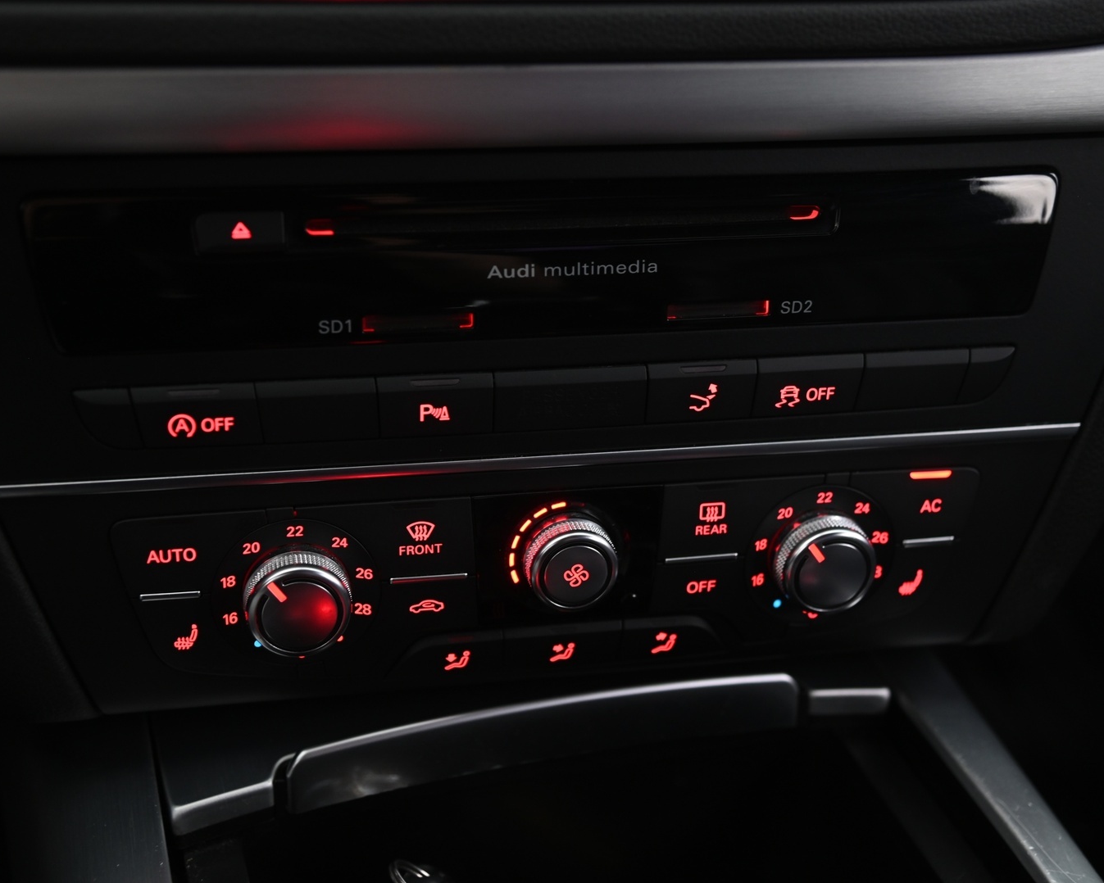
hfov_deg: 36.0
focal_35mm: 52
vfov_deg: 29.1
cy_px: 442
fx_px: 1699
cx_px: 510
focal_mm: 46
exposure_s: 1/8
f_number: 4
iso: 1000
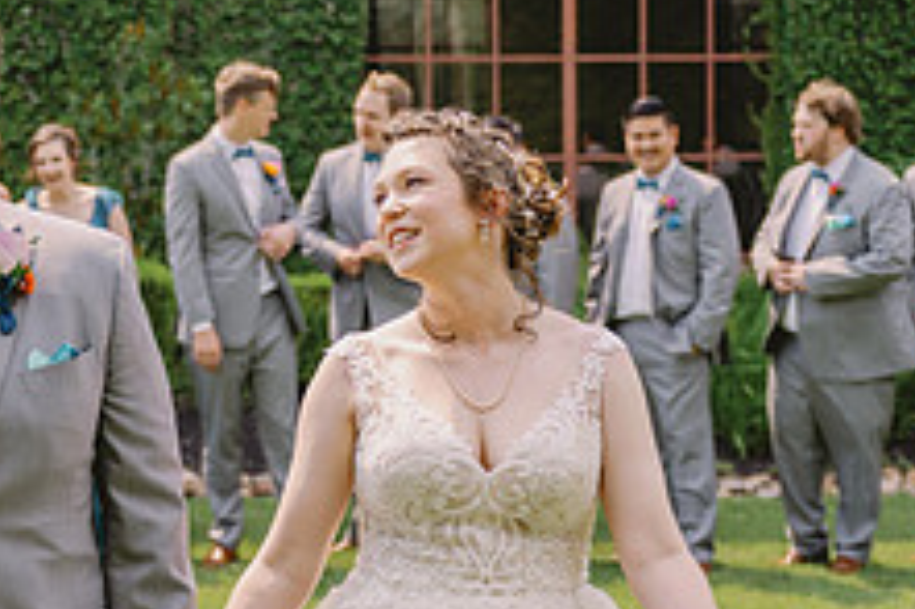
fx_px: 2667
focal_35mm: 105
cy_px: 404
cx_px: 257
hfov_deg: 19.4
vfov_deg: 13.0
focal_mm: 40
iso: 32
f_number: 2.8
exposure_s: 1/640
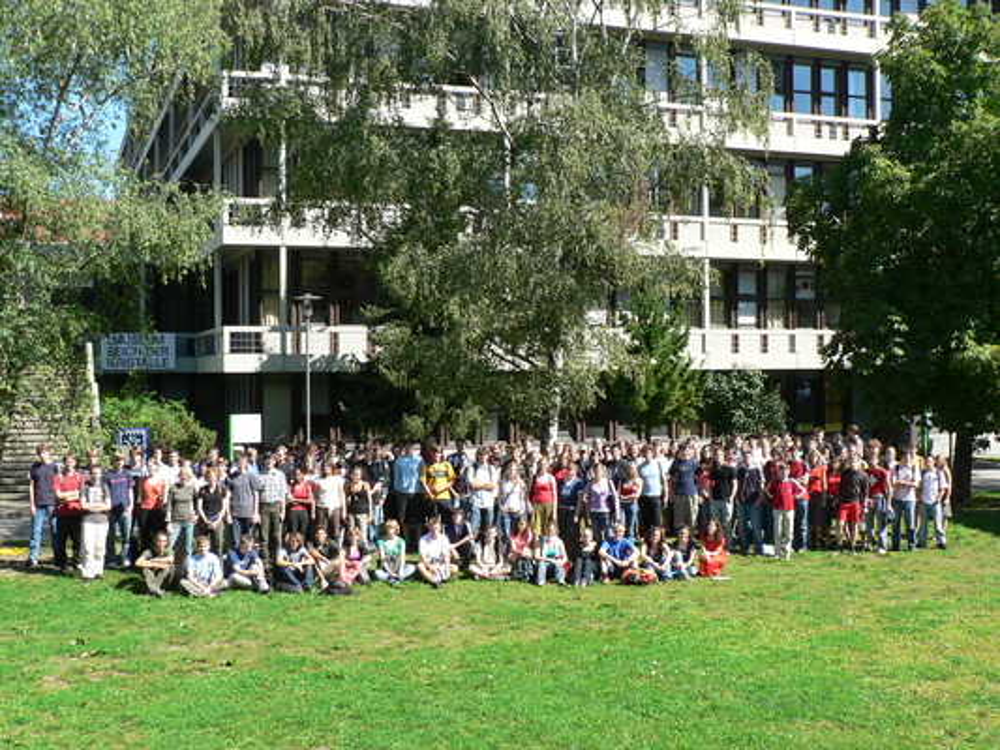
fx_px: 1214
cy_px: 375
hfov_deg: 44.8
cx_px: 500
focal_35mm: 42
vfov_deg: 34.4
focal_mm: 7
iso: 80
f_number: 4
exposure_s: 1/250
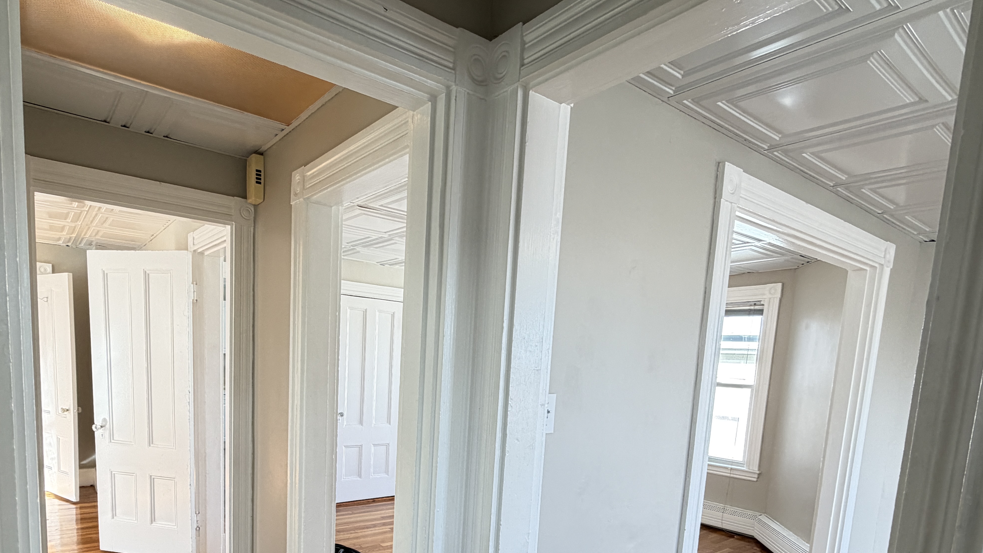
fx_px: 573
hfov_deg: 81.1
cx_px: 460
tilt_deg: -8.6
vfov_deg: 48.9
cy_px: 433
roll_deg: -2.0
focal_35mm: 22
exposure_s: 1/120
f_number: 2.2
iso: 125
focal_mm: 2.22
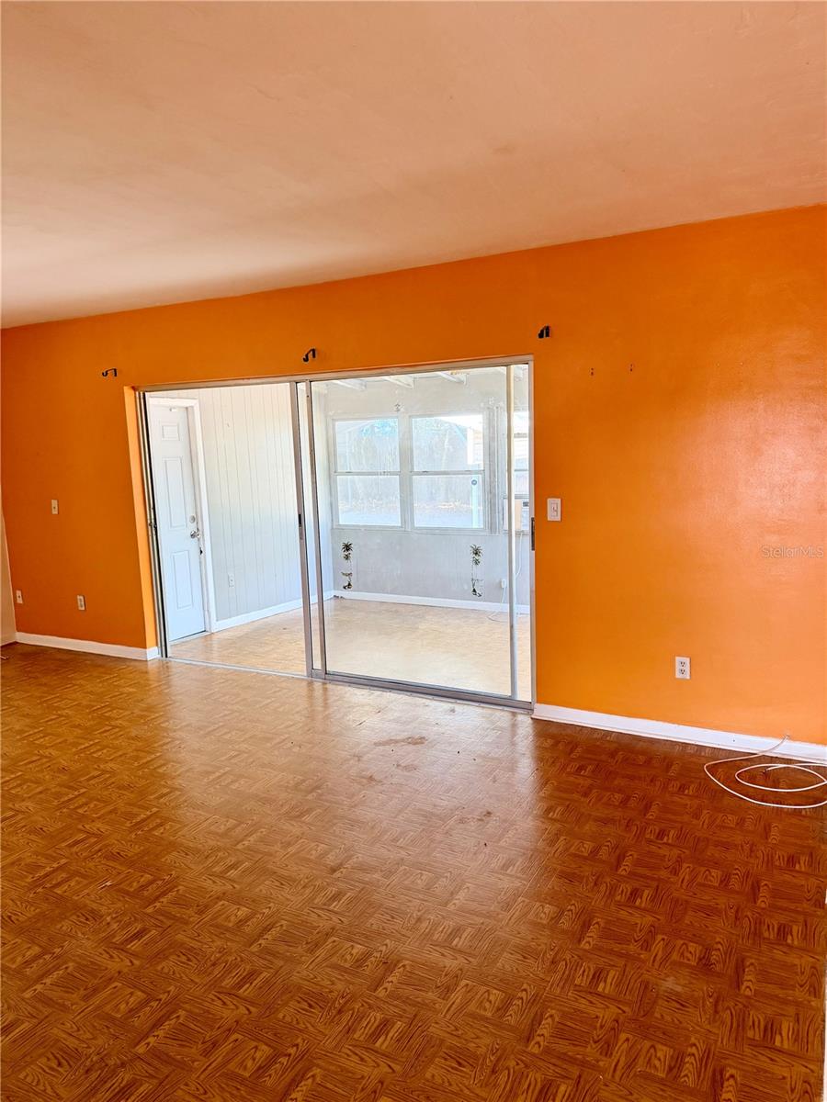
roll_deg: +1.5
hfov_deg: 56.8
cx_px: 414
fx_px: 765
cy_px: 551
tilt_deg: -9.2
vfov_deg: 71.6
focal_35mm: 24
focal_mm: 6.76
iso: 200
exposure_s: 1/105
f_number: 1.78
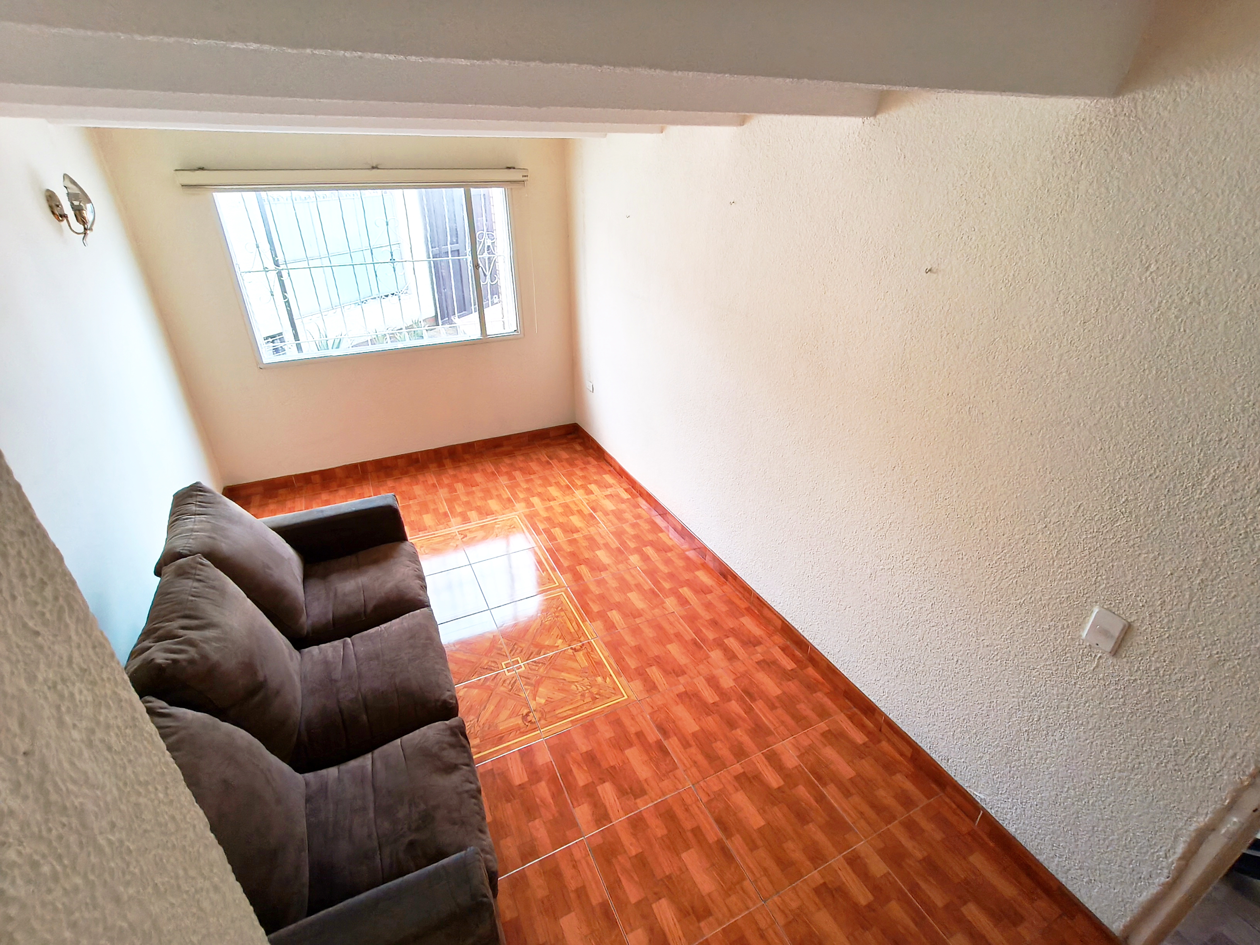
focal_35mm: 15
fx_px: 546
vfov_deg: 81.7
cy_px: 472
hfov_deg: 98.2
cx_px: 630
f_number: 2.2
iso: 250
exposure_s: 1/60
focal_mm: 1.67
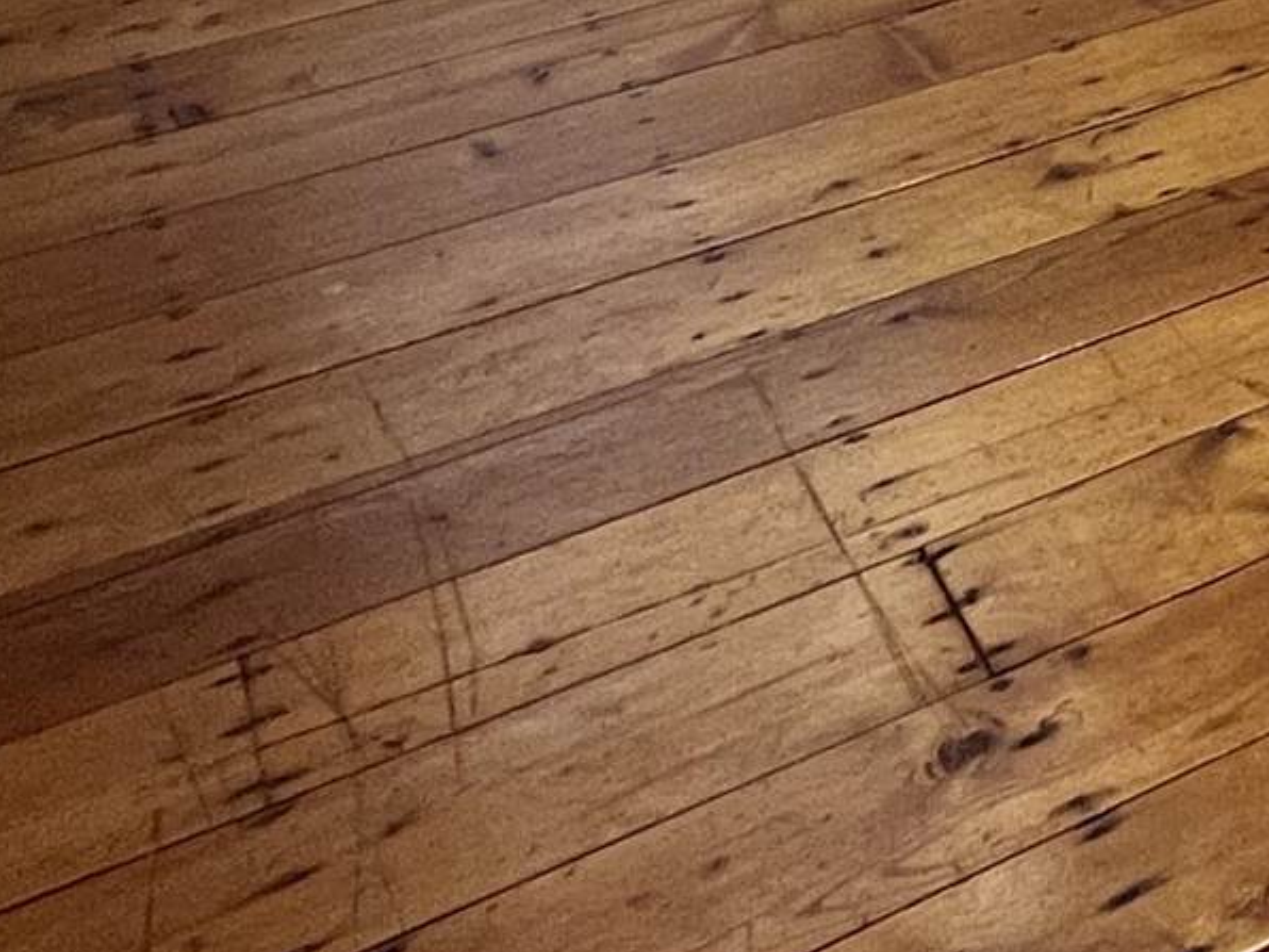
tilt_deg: -0.7
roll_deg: -0.8
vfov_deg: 15.0
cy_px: -1231
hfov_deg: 22.2
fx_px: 2456
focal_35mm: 67
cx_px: 2053
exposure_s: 1/120
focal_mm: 1.57
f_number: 1.8
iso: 200
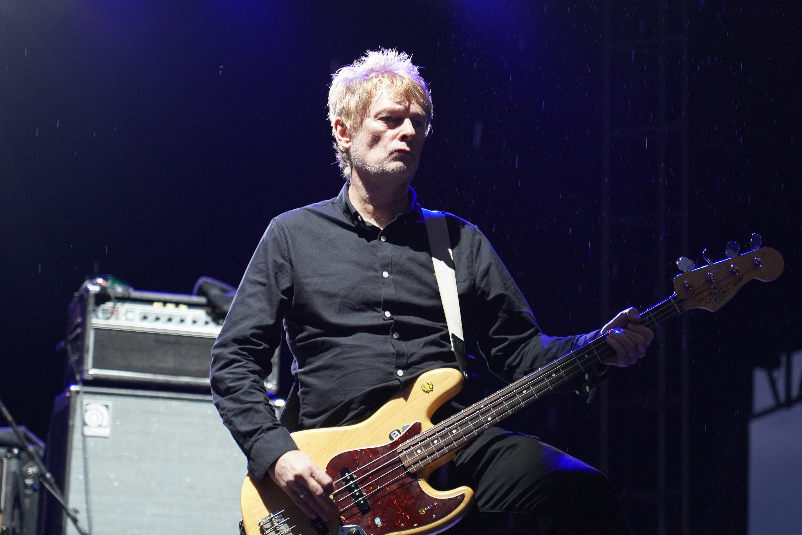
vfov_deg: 13.0
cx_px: 401
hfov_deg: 19.5
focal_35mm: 105
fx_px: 2339
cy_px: 268
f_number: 4
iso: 3200
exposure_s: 1/160
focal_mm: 105
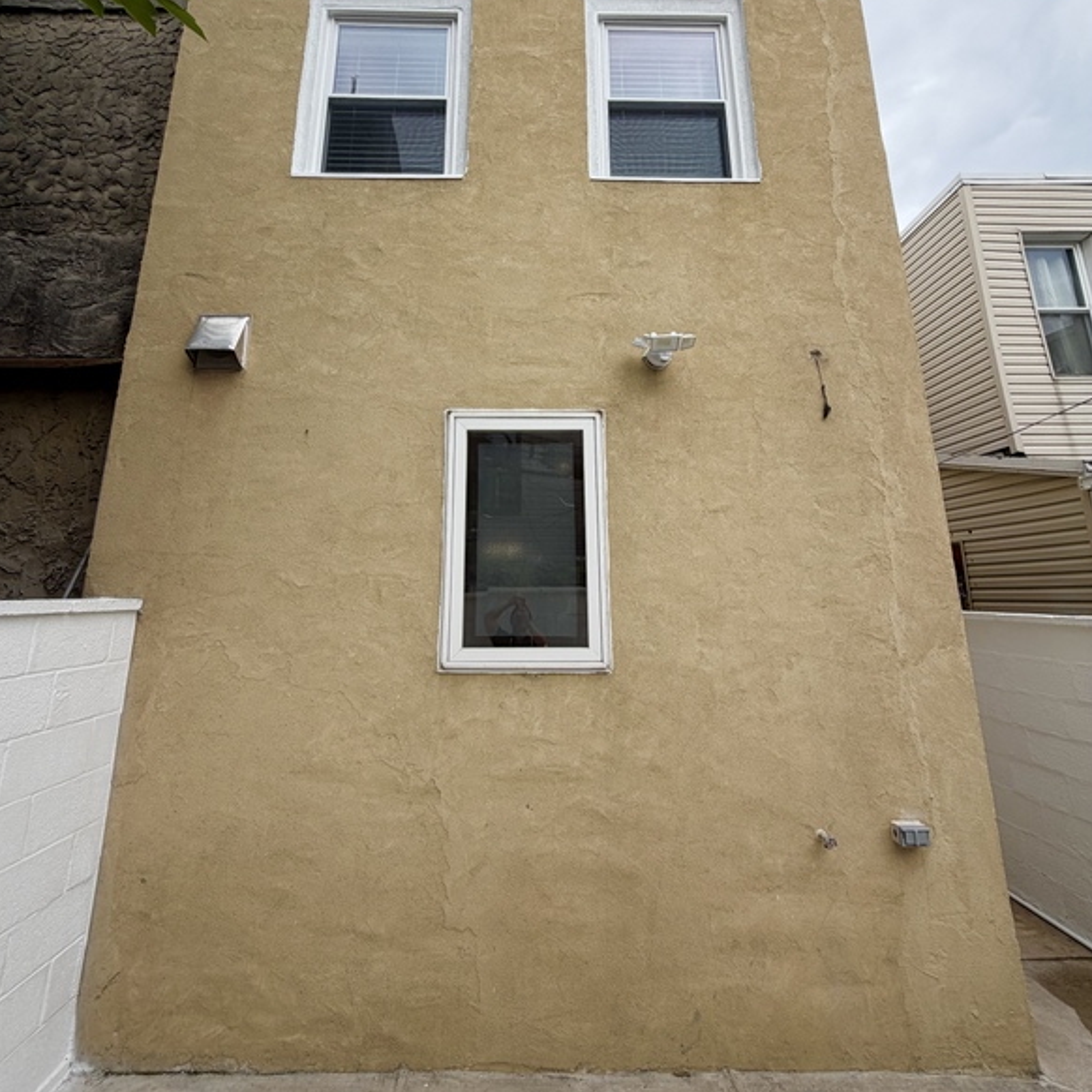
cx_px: 533
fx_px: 607
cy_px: 452
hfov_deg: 84.0
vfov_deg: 83.2
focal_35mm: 17
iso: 64
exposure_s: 1/502
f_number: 2.2
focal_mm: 2.22
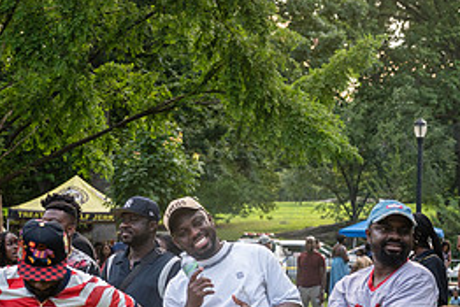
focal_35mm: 115
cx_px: 241
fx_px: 1470
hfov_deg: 17.8
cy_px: 316
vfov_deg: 11.8
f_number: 4
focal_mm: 52
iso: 1000
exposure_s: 1/640
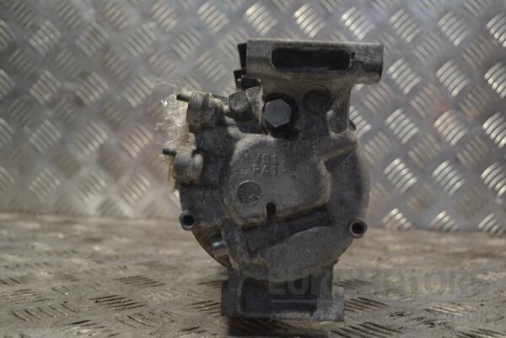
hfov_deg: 43.6
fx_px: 632
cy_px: 169
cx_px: 253
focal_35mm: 45
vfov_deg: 29.9
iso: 400
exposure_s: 1/100
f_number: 5.6
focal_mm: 30
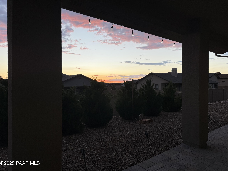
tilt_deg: +0.2
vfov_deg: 56.8
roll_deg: -0.2
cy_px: 86
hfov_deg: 71.6
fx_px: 158
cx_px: 114
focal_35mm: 24
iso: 64
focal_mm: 6.76
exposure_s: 1/250
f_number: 1.78
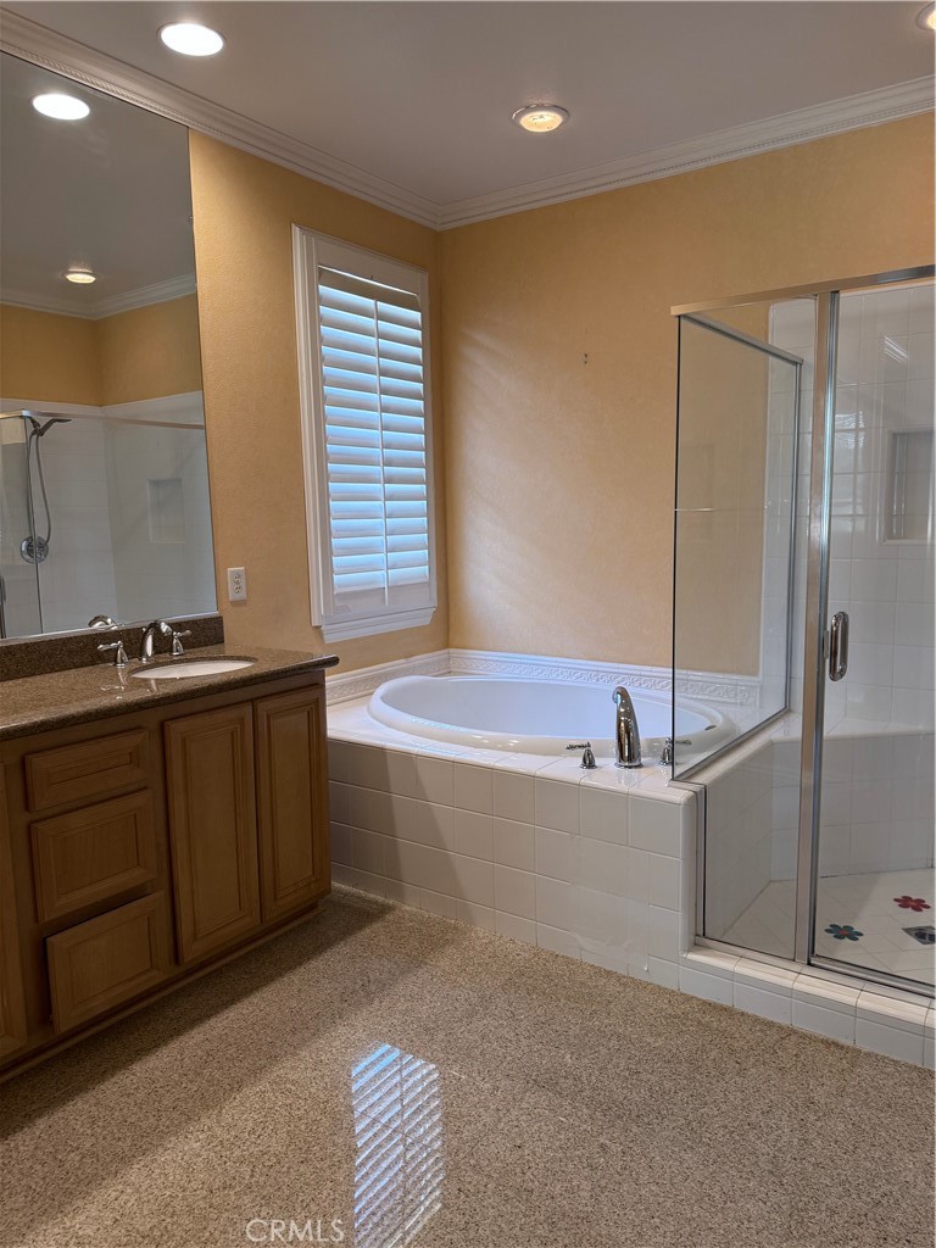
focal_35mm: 24
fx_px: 865
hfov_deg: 56.8
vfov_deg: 71.6
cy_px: 624
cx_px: 468
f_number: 1.78
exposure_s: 1/60
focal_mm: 6.76
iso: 160
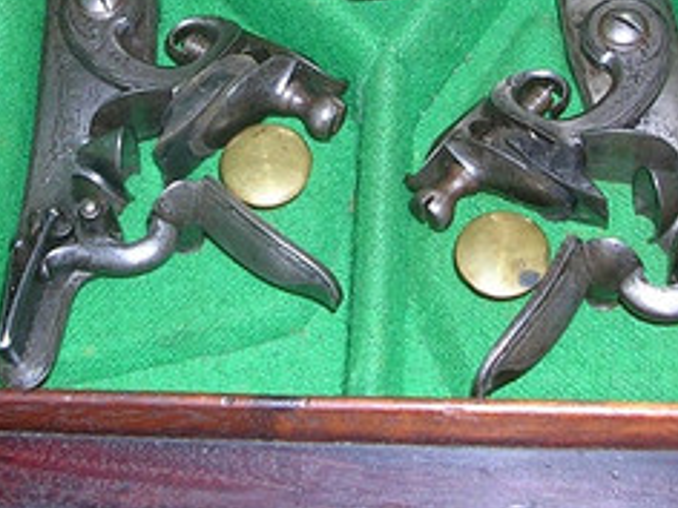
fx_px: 2017
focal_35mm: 103
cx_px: 313
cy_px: 98
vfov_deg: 14.3
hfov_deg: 19.1
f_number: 2.8
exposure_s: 1/60.1
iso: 50
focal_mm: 5.8
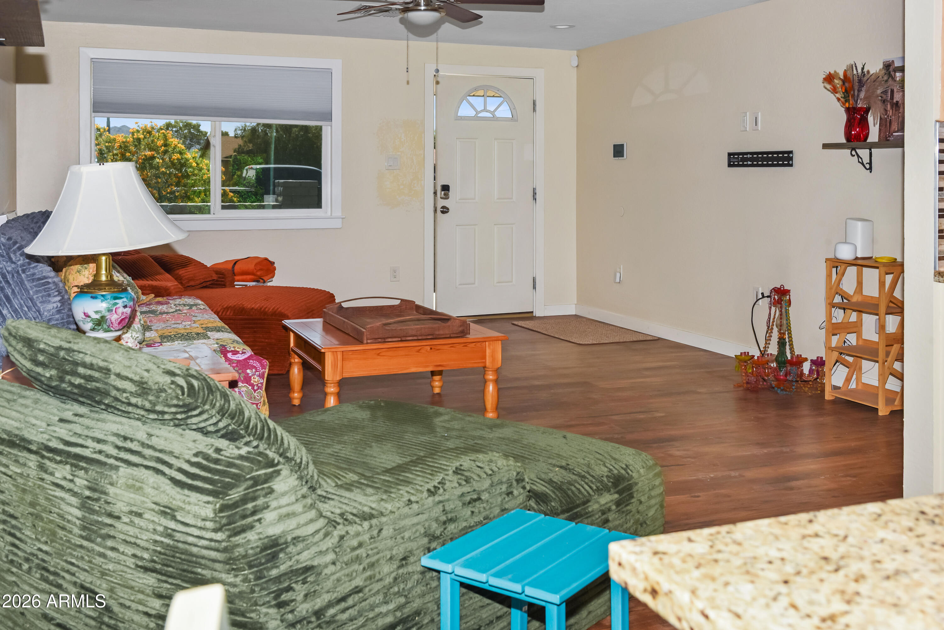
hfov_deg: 53.1
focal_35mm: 36
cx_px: 472
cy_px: 315
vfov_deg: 36.9
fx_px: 944
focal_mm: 36
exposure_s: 1/200
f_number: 10
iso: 200
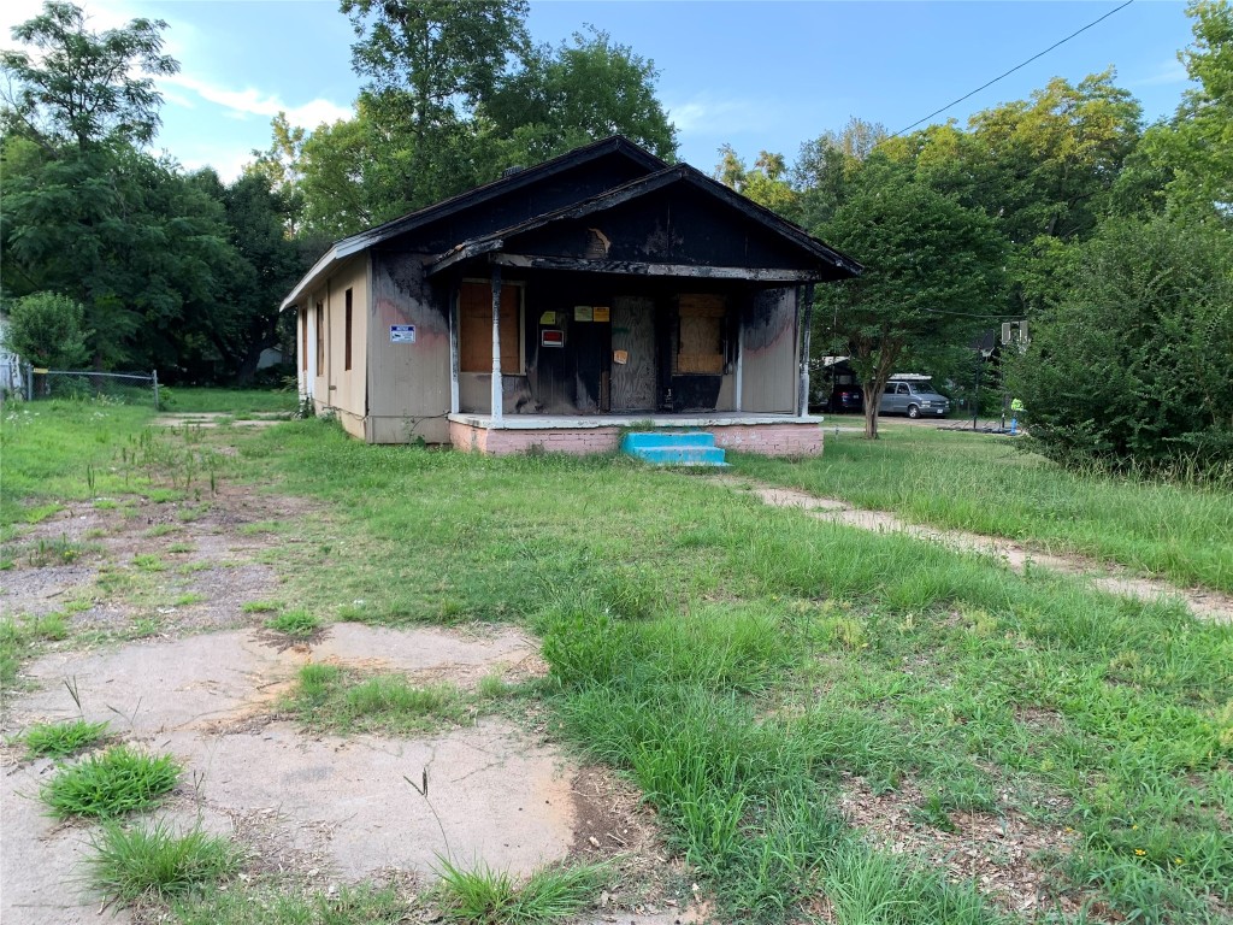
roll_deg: -0.9
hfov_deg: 67.3
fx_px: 926
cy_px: 462
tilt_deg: -5.4
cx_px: 616
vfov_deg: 53.1
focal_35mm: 26
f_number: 1.8
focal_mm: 4.25
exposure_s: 1/121
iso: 50
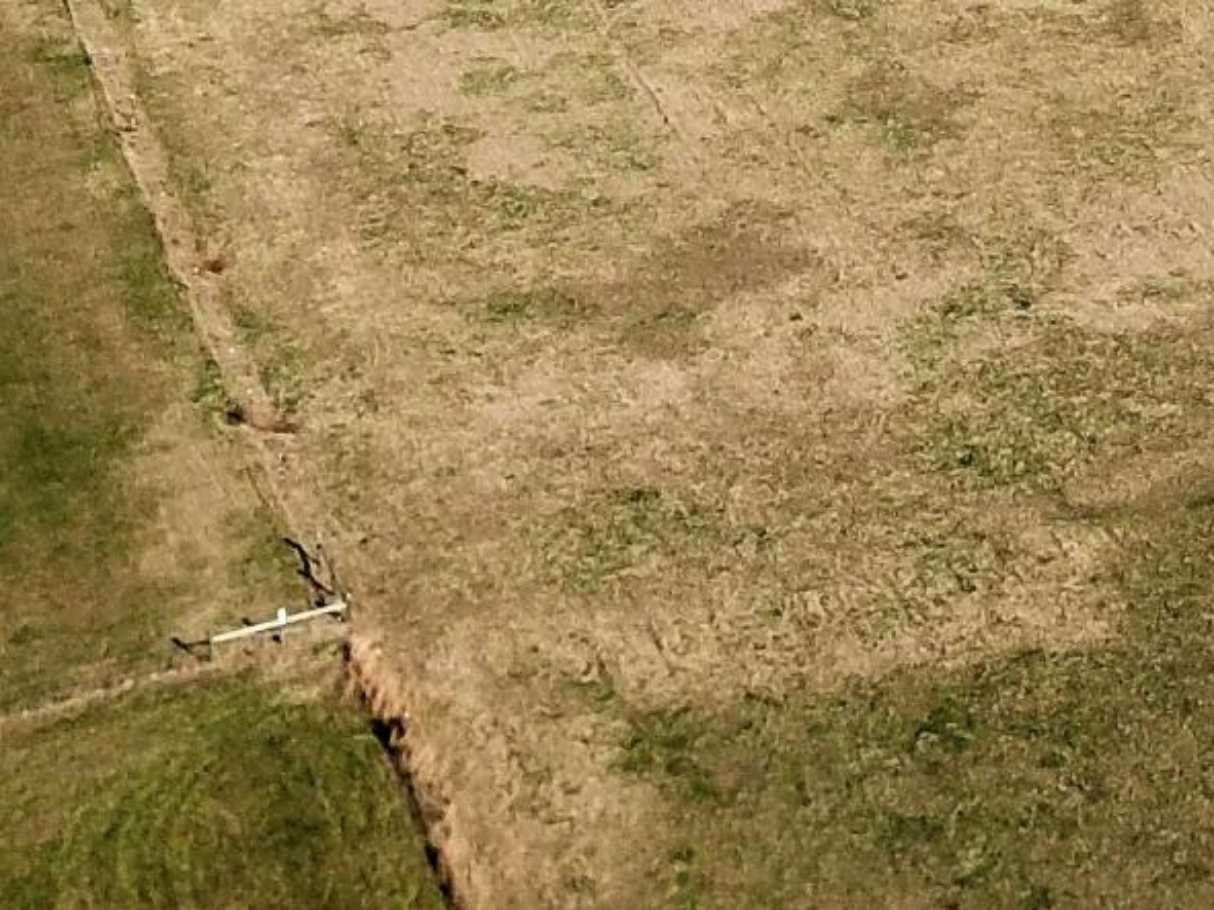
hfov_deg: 14.2
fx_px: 4628
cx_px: 1697
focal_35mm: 132
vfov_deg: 10.2
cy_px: -1058
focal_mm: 4.73
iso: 100
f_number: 2.2
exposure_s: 1/1592
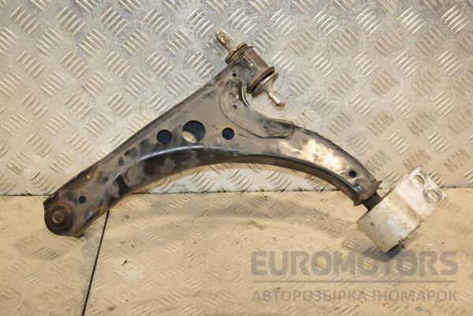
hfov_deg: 31.9
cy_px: 158
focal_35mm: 63
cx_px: 236
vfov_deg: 21.6
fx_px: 828
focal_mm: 42
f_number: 5.6
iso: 800
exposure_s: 1/200
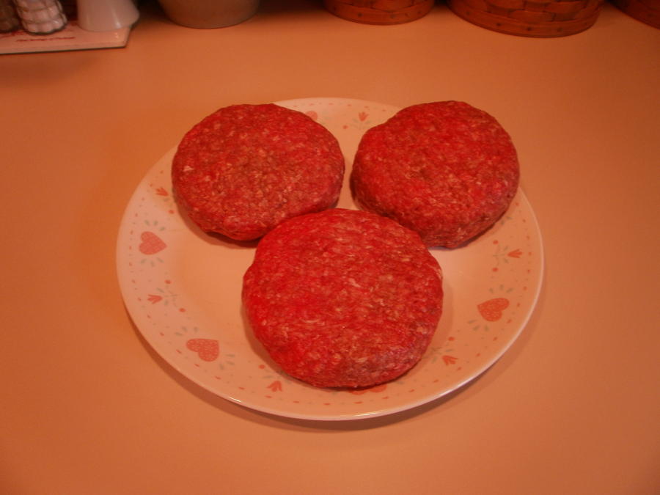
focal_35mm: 26
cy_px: 248
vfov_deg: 53.1
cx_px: 330
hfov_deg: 67.3
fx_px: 496
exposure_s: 1/25
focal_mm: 4.65
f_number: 2.6
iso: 100
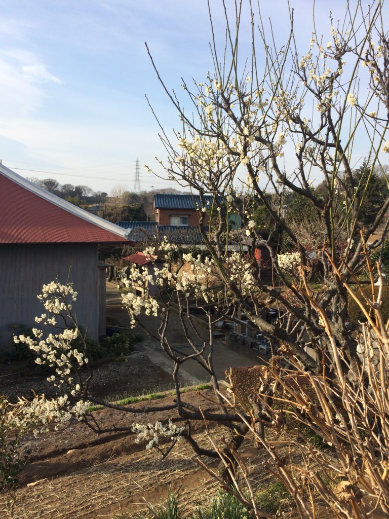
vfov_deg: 61.7
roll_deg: -0.3
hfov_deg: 48.2
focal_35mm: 29
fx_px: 435
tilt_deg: -7.8
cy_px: 260
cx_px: 194
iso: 32
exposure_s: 1/1466
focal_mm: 4.15
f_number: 2.2
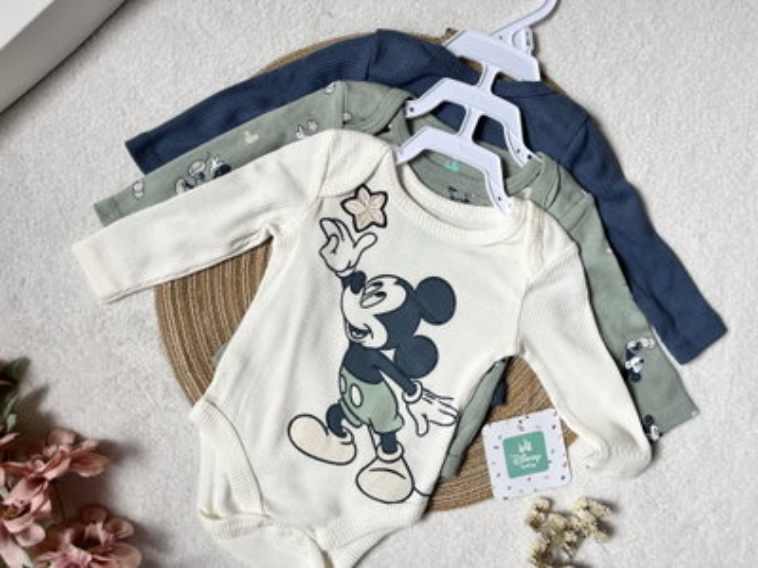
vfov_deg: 53.1
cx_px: 379
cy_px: 284
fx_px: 569
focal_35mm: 26
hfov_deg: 67.3
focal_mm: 5.1
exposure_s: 1/122
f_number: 1.6
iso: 50
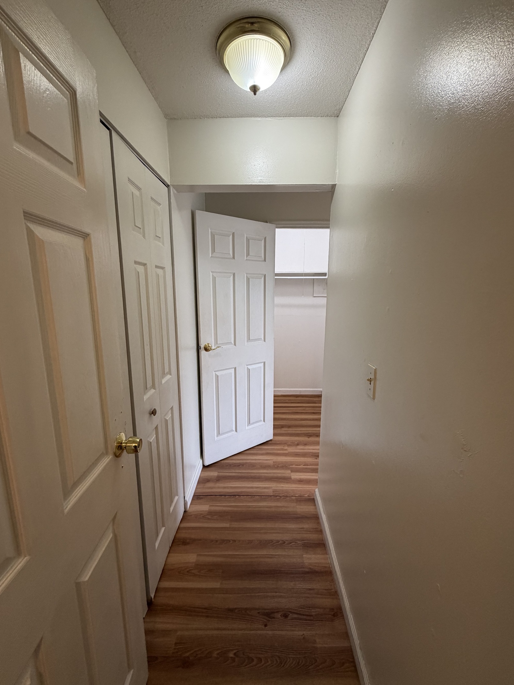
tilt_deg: -11.7
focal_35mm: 15
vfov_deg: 98.2
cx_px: 260
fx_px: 297
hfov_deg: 81.8
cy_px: 349
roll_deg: -1.2
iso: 200
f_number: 2.2
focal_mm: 2.22
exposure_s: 1/60
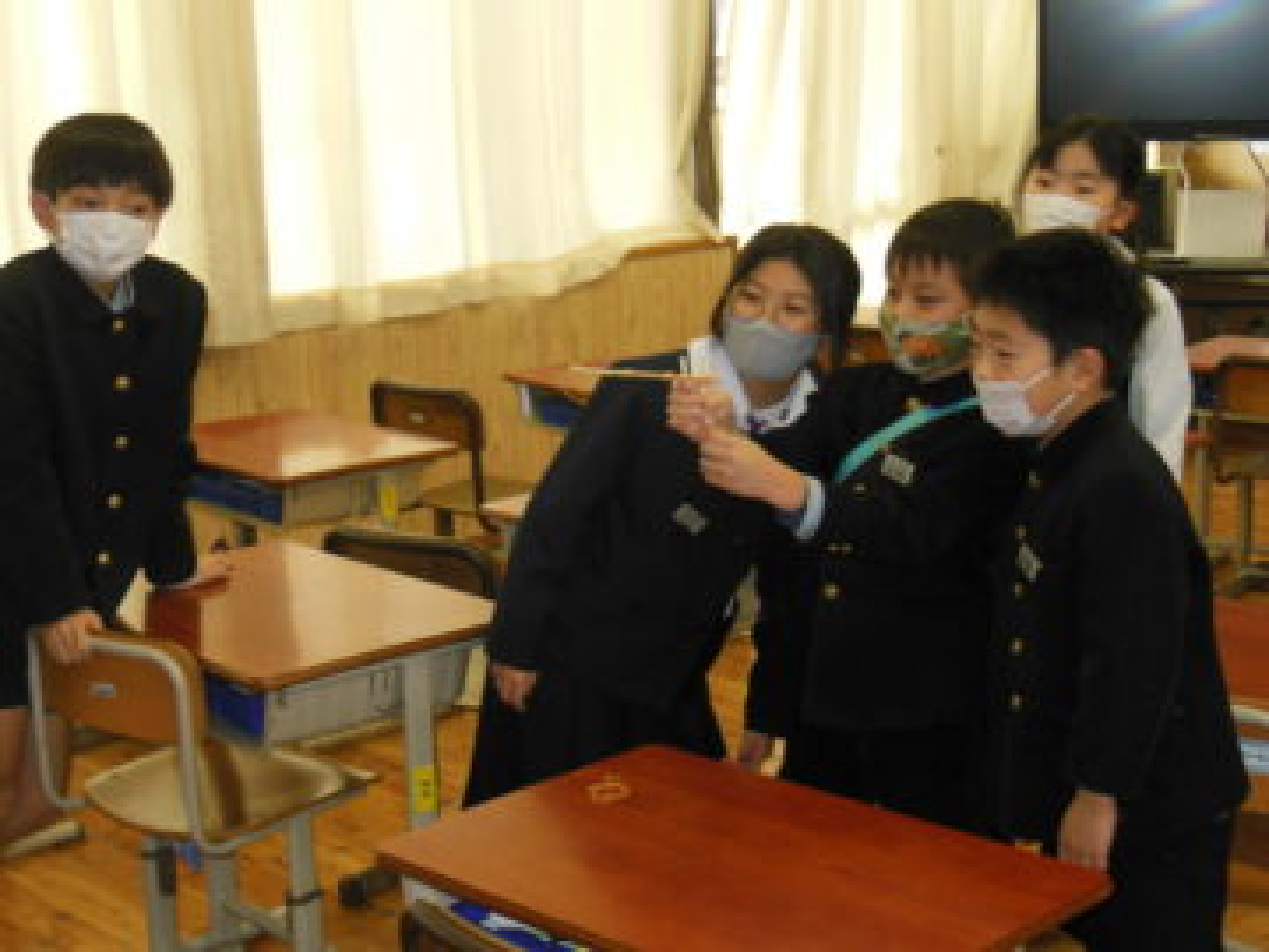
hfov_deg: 32.2
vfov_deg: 24.4
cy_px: 476
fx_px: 2200
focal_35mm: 60
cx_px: 634
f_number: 5
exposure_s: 1/60
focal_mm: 10.7
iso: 400
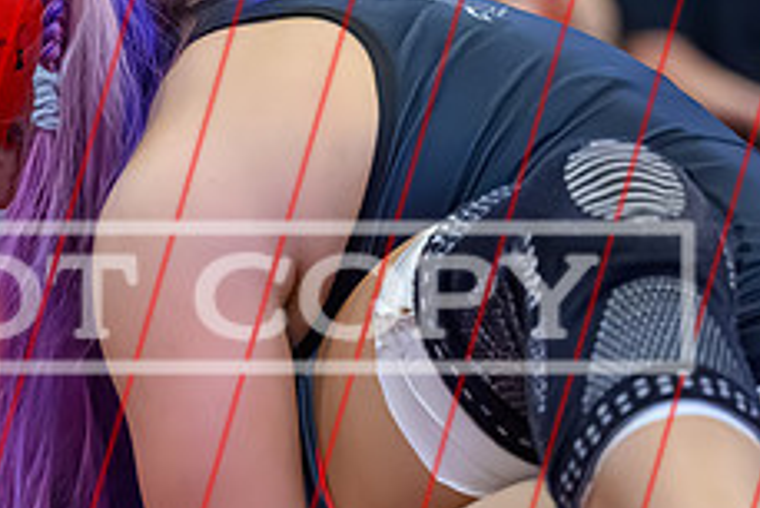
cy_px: 284
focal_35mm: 266
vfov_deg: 5.2
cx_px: 21
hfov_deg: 7.7
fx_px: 5619
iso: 8000
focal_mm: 92
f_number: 2.8
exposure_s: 1/640
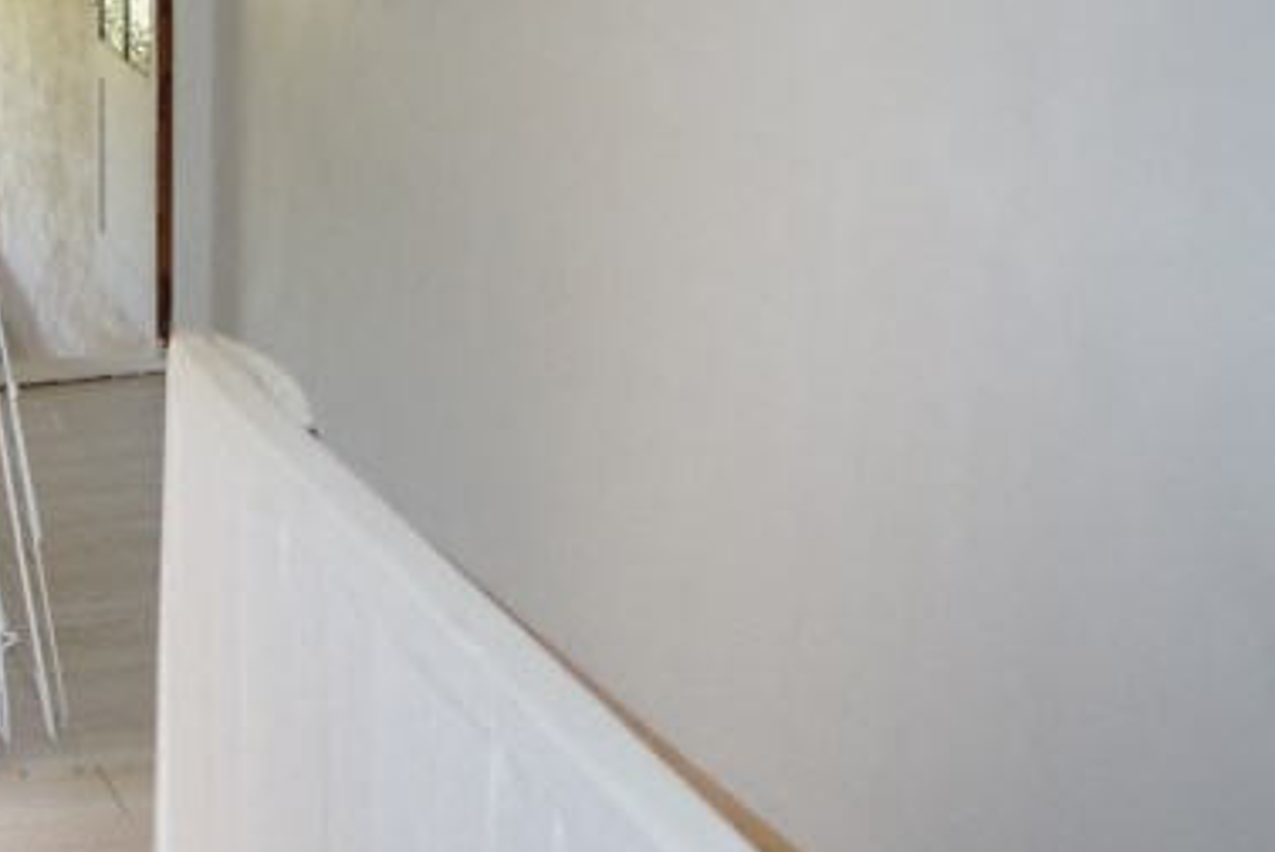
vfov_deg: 18.8
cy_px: 194
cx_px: 137
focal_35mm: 72
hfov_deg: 27.1
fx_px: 2552
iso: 3200
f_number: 4
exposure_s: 1/160
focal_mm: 23.13
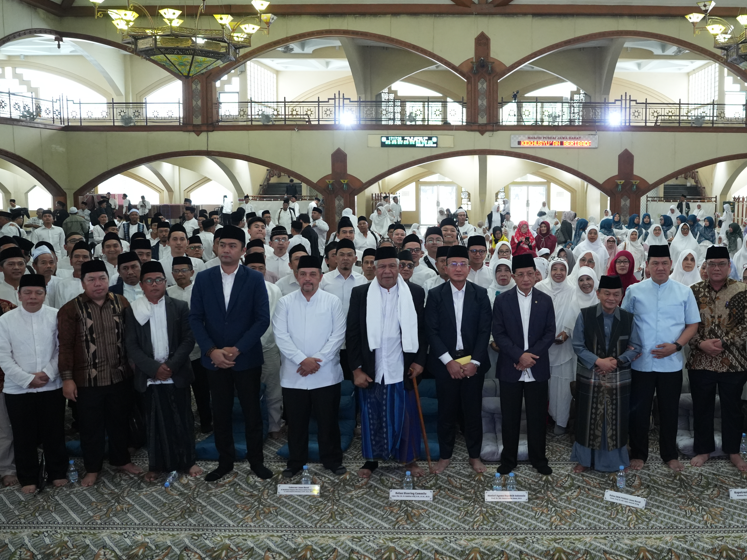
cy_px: 266
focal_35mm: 34
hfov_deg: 53.0
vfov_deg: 41.8
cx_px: 491
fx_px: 734
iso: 4000
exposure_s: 1/80
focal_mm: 24
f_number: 2.8
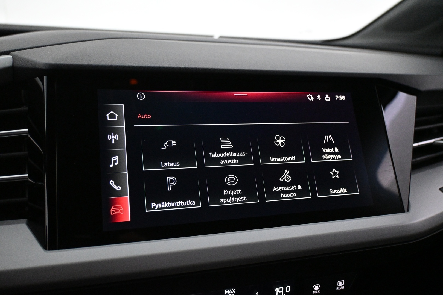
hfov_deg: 59.5
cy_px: 148
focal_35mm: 32
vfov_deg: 41.7
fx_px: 388
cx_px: 222
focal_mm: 21
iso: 4000
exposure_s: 1/100
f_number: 4
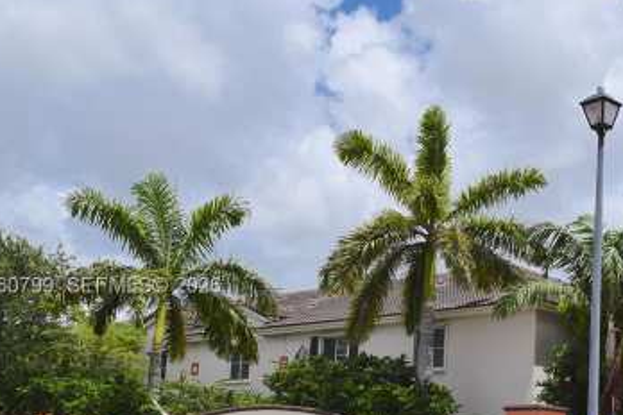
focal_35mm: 62
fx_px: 1073
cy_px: 287
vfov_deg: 21.8
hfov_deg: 29.6
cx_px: 659
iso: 200
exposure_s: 1/500
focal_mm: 18
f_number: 11
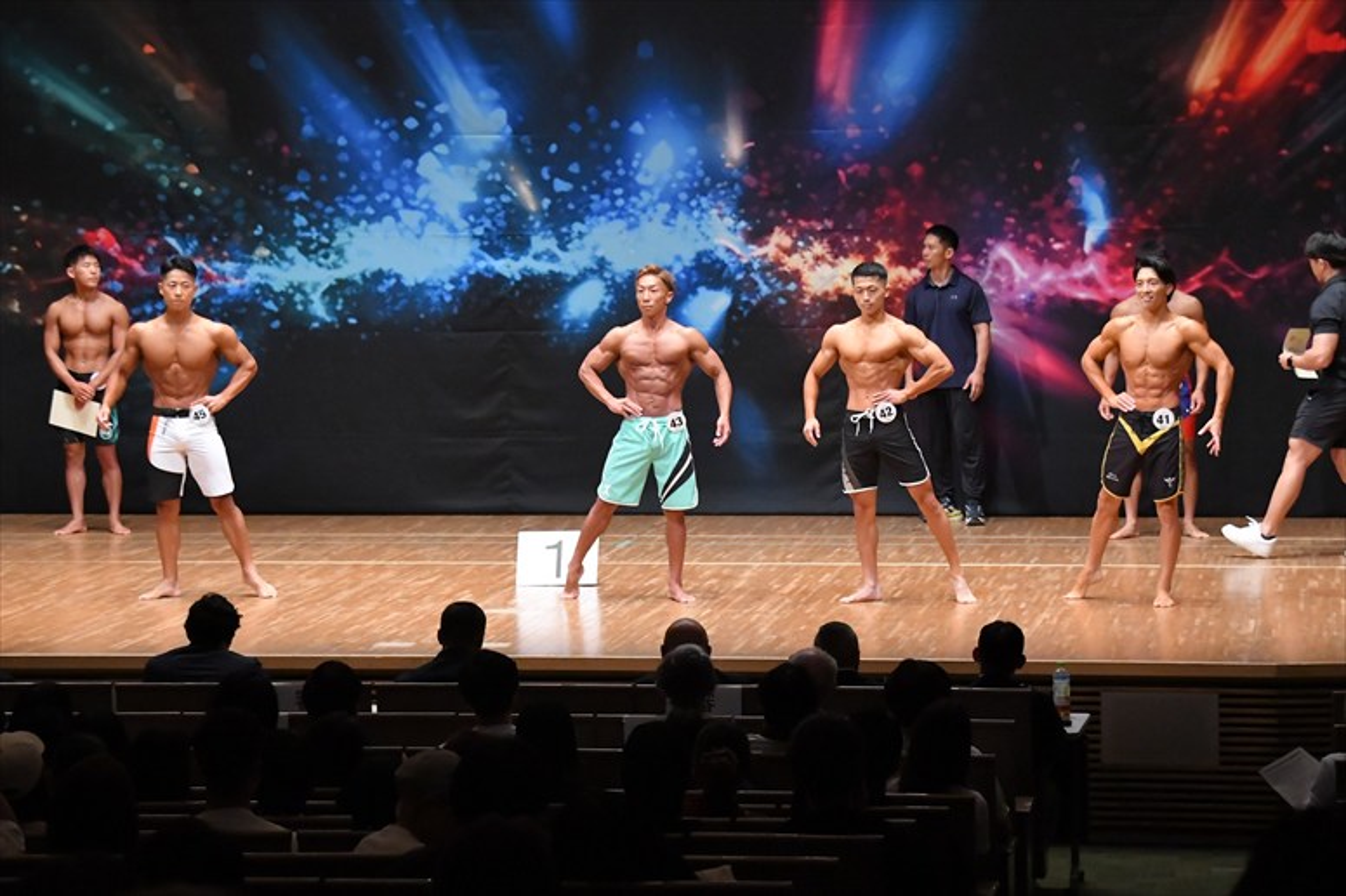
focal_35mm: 123
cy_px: 448
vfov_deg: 11.1
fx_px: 4597
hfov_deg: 16.7
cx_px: 673
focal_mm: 82
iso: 8000
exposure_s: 1/400
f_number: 5.6
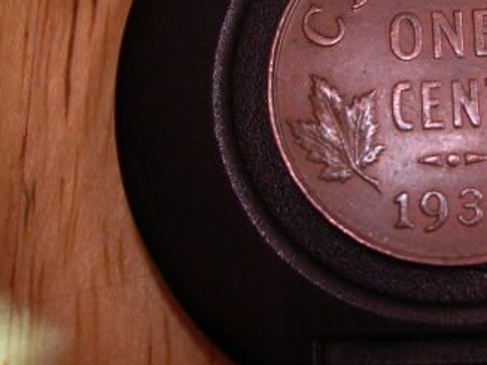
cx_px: 433
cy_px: 77
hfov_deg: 24.6
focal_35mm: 77
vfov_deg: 19.0
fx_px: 1083
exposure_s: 1/60
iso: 249
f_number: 8
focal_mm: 9
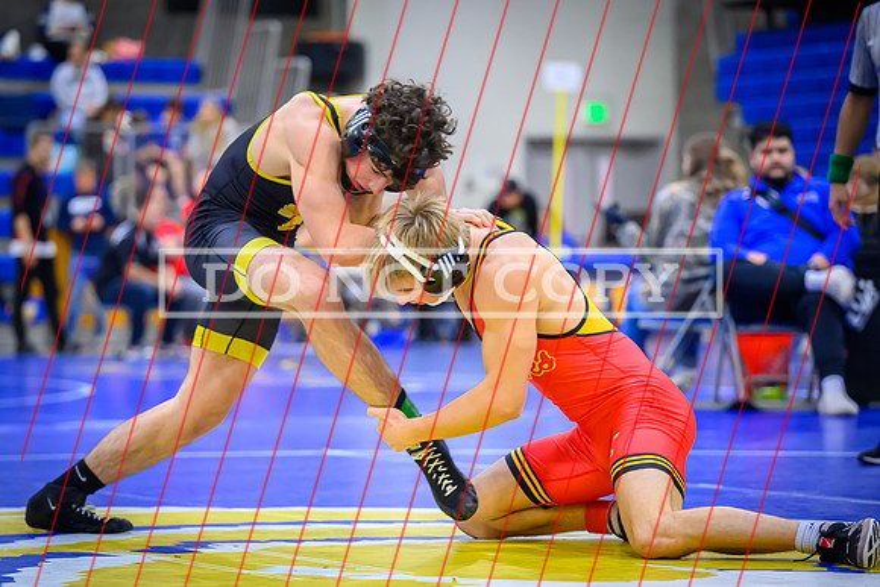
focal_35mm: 135
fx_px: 3297
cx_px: 412
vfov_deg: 10.2
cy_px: 345
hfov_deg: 15.2
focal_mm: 110
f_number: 2.8
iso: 5000
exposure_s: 1/640
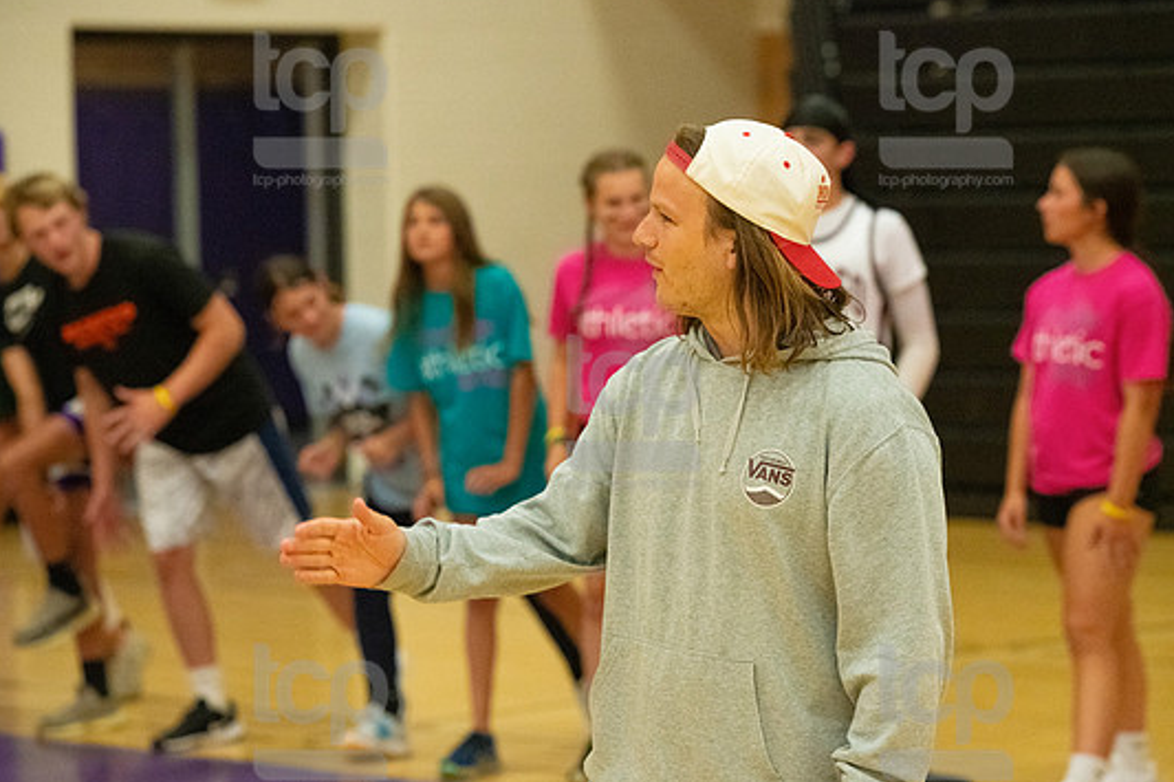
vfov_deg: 9.3
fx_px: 4792
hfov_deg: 14.0
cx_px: 634
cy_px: 413
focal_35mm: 147
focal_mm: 135
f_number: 4.5
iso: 6400
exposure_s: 1/800
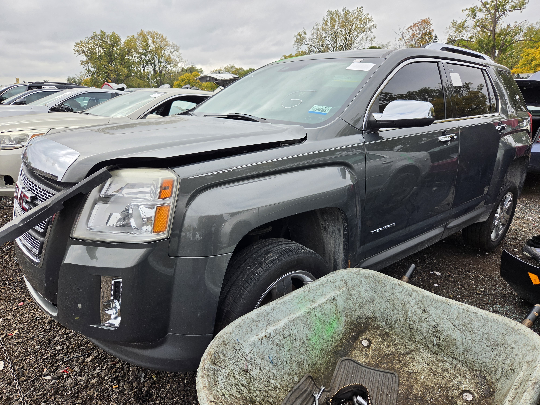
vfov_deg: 58.9
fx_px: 359
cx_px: 270
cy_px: 202
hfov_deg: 73.9
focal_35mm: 23
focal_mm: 5.4
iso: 80
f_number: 1.8
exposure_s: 1/3092
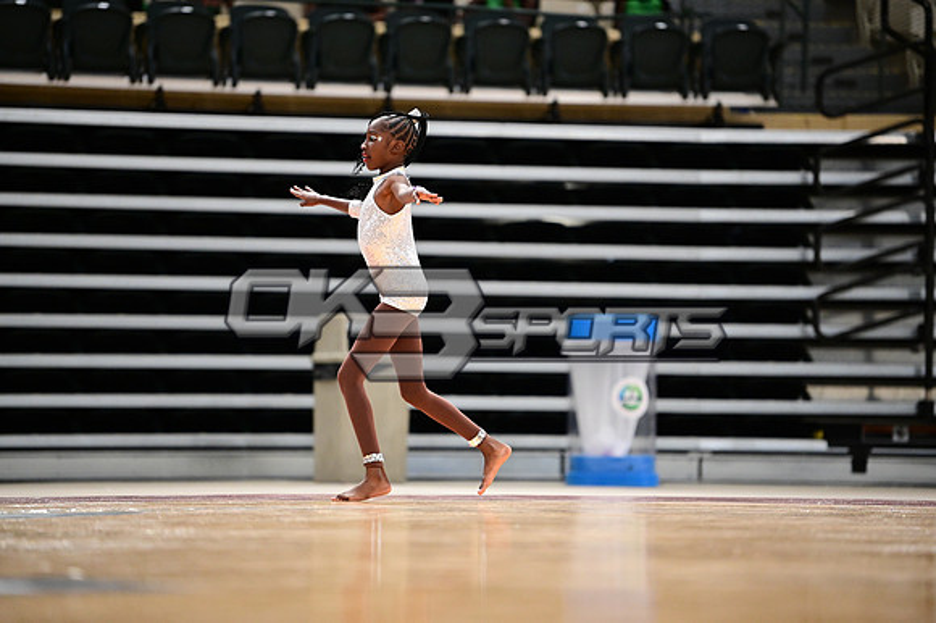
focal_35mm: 200
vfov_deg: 6.9
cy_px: 312
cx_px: 468
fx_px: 5197
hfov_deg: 10.3
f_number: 3.2
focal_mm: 200
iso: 6400
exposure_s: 1/1000
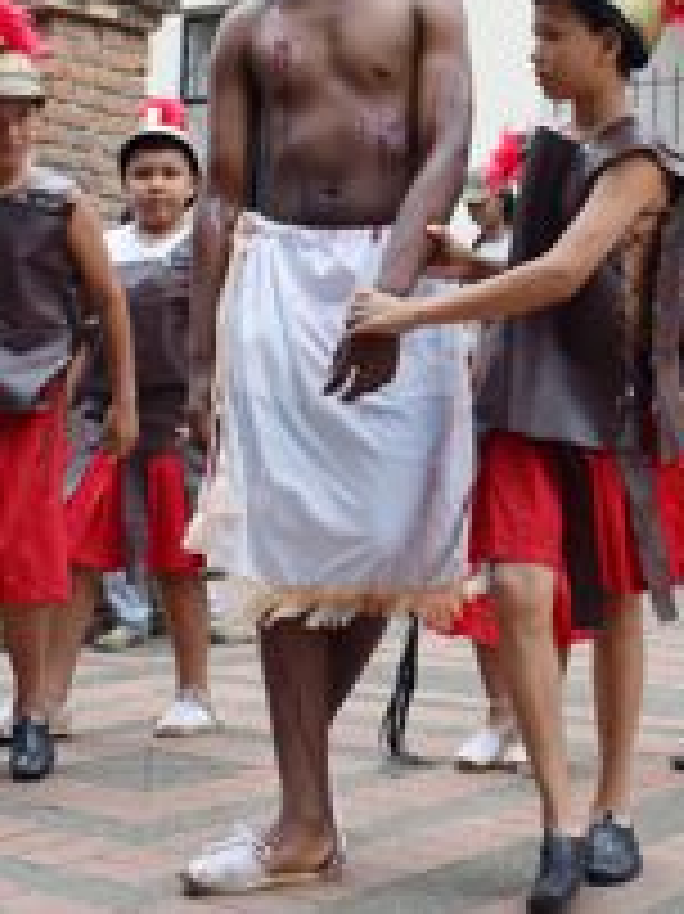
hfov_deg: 22.6
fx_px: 1688
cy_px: 173
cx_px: 544
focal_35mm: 64
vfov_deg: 29.5
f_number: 8
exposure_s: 1/250
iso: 280
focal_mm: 18
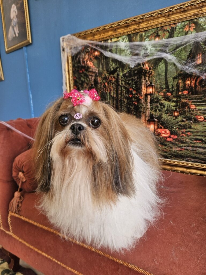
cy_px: 138
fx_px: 182
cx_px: 103
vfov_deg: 73.9
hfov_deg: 58.9
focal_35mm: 23
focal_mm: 5.4
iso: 80
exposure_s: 1/207
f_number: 1.8
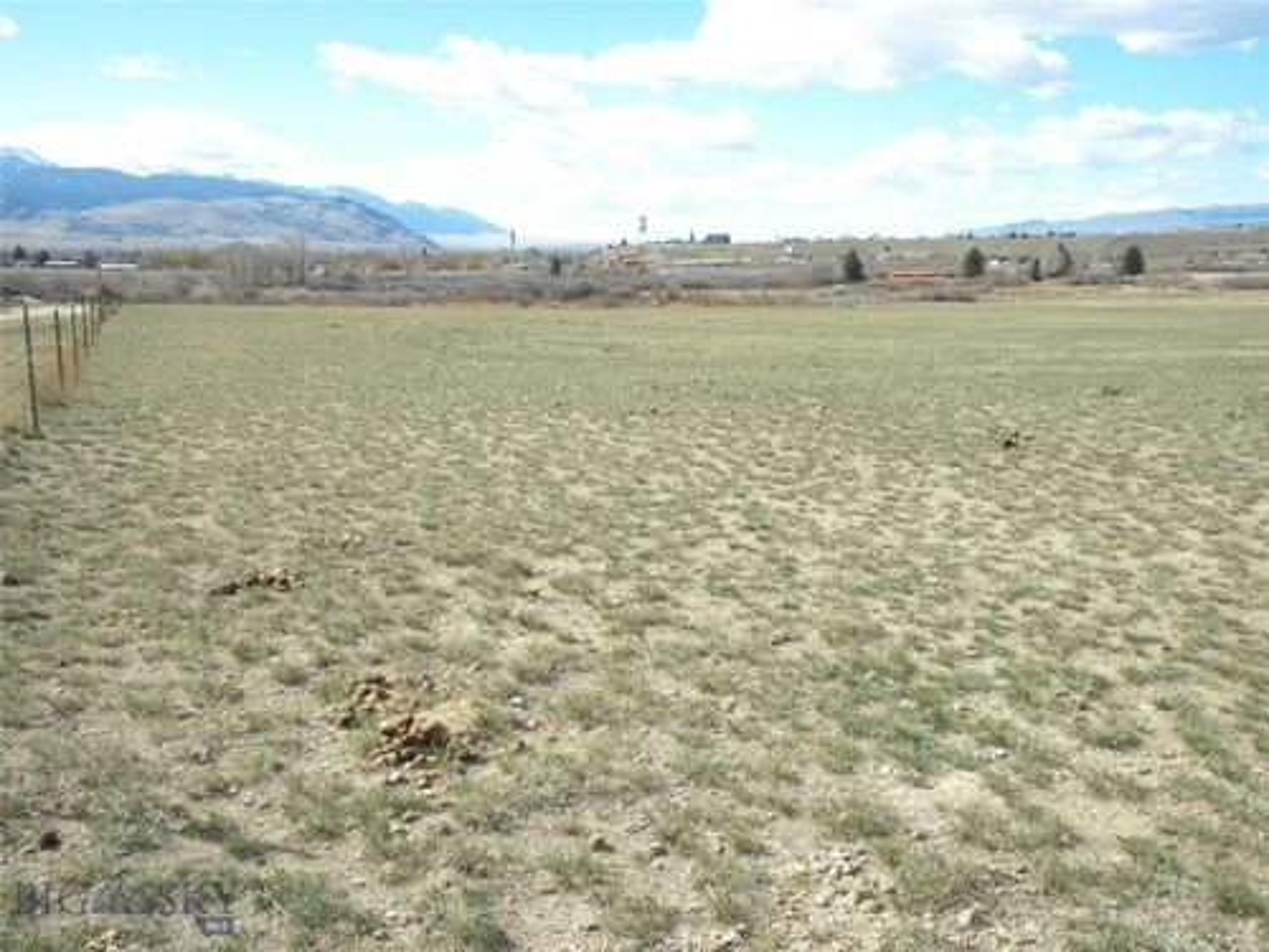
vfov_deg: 38.7
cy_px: 476
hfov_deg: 50.1
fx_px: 1356
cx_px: 634
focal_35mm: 37
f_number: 10
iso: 64
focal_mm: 6.6
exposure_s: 1/72
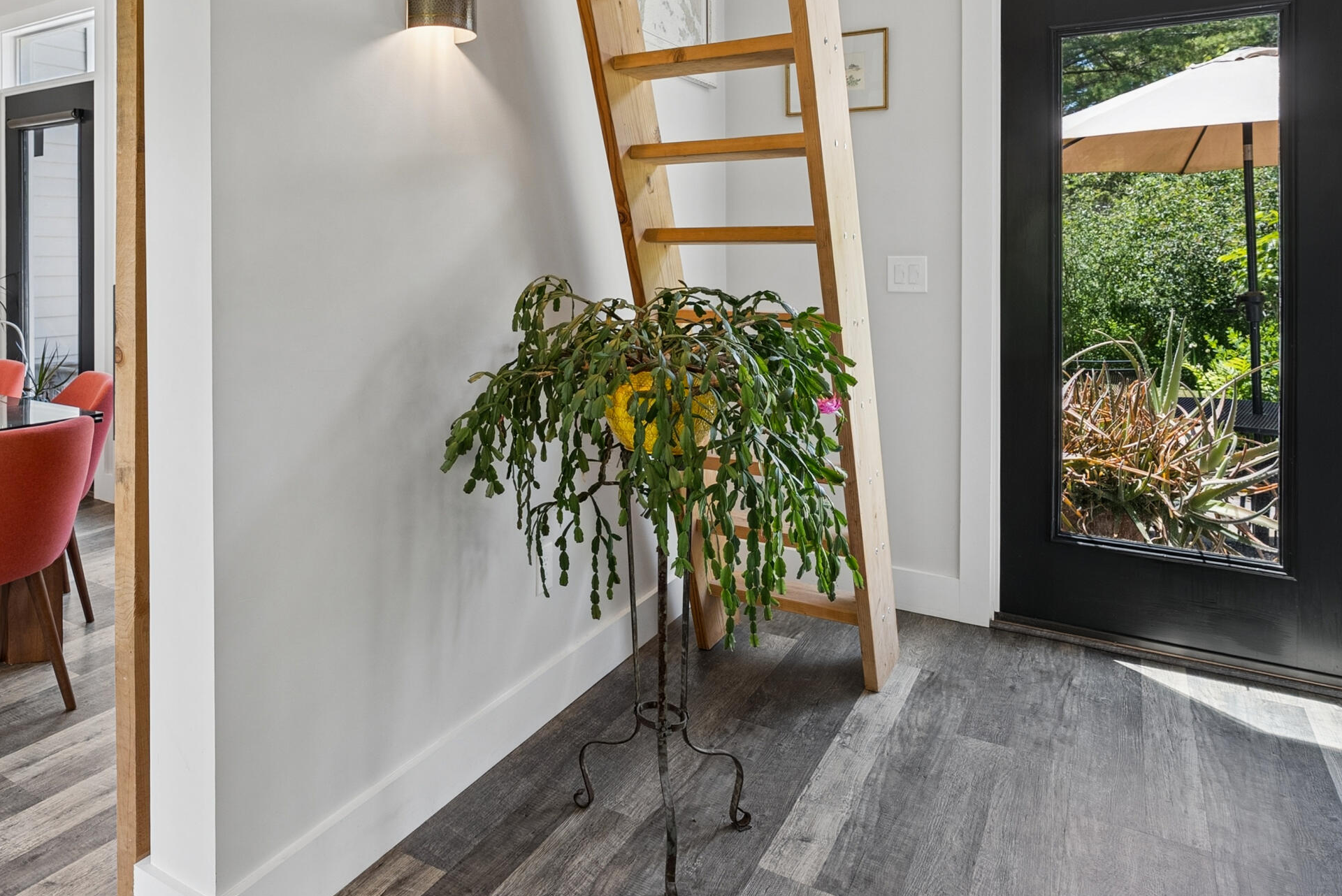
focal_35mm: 25
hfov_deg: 69.5
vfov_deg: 50.0
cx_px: 449
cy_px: 268
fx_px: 932
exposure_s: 1/30
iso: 320
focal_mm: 16
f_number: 7.1
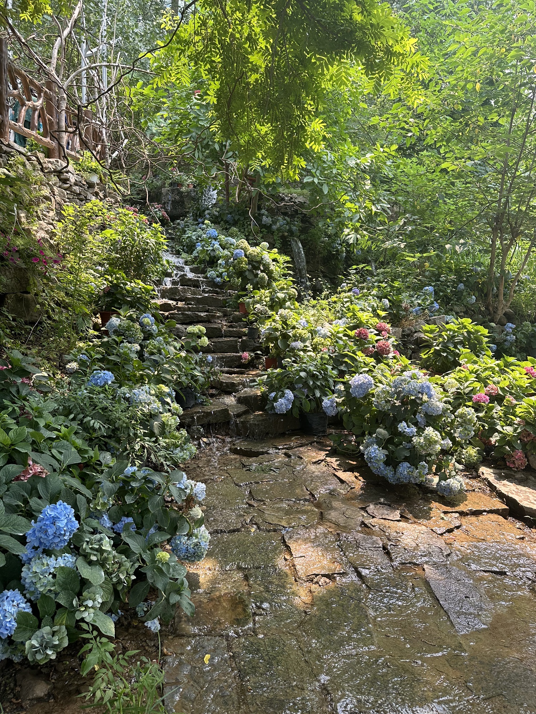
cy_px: 357
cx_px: 268
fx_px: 495
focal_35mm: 24
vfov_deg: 71.6
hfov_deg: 56.8
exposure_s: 1/348
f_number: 1.78
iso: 80
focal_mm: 6.86
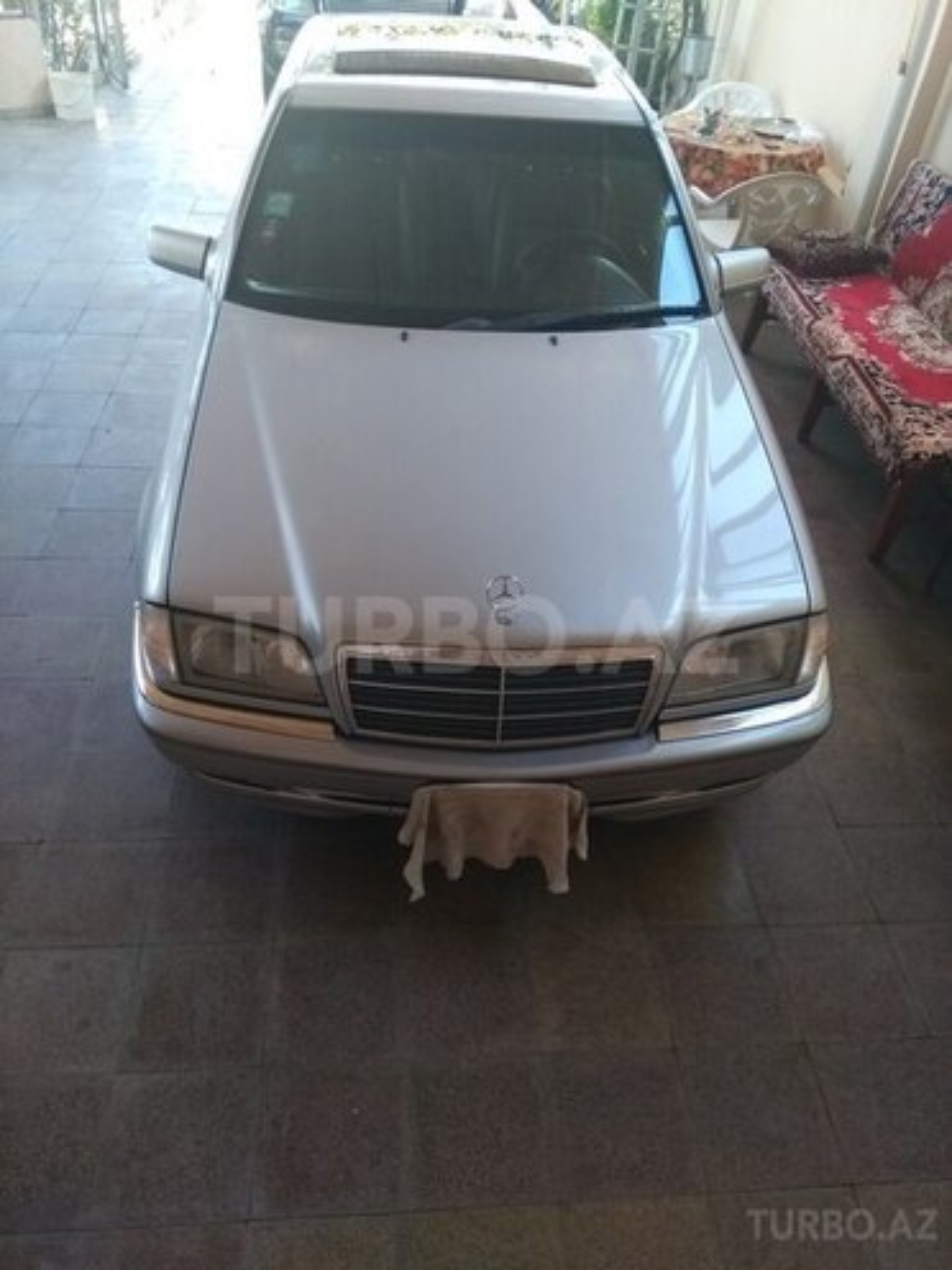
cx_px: 476
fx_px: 770
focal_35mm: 21
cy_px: 635
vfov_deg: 79.0
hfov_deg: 63.4
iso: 276
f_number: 2
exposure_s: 1/100
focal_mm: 3.57
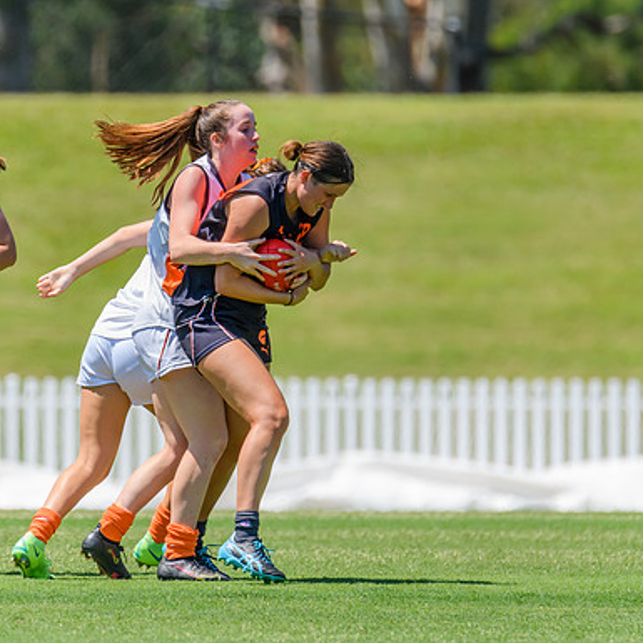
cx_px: 310
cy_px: 248
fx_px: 20658
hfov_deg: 1.8
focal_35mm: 983
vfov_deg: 1.8
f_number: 7.1
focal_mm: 600
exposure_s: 1/2000
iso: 800
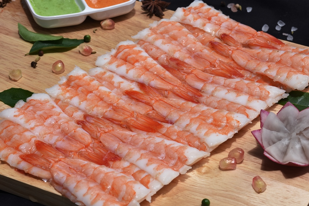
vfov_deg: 11.4
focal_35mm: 121
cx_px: 160
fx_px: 1035
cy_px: 108
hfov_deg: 17.0
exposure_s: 1/200
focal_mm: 75
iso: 400
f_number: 13
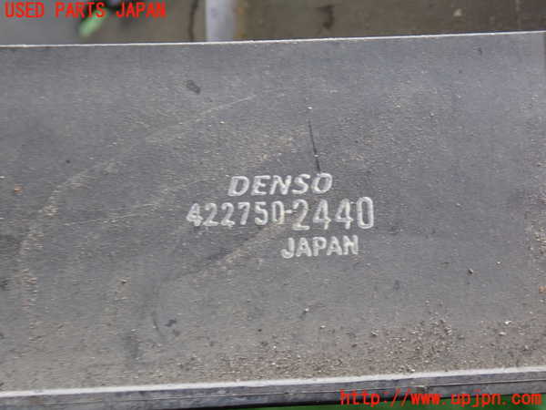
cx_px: 273
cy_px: 205
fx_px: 694
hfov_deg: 42.9
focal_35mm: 44
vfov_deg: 32.9
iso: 250
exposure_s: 1/40
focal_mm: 7.84
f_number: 2.9
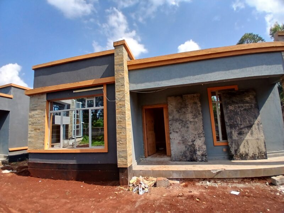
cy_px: 106
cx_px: 142
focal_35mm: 17
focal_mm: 1.4
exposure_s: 1/967
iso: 50
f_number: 2.2
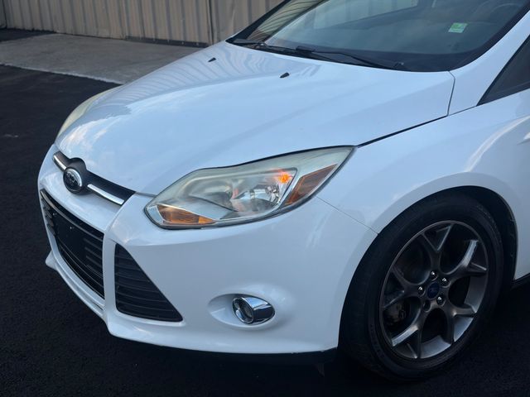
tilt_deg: -19.2
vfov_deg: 30.3
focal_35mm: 48
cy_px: 198
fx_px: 735
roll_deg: +3.1
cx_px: 265
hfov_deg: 39.7
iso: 64
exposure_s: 1/641
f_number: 1.78
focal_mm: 6.76
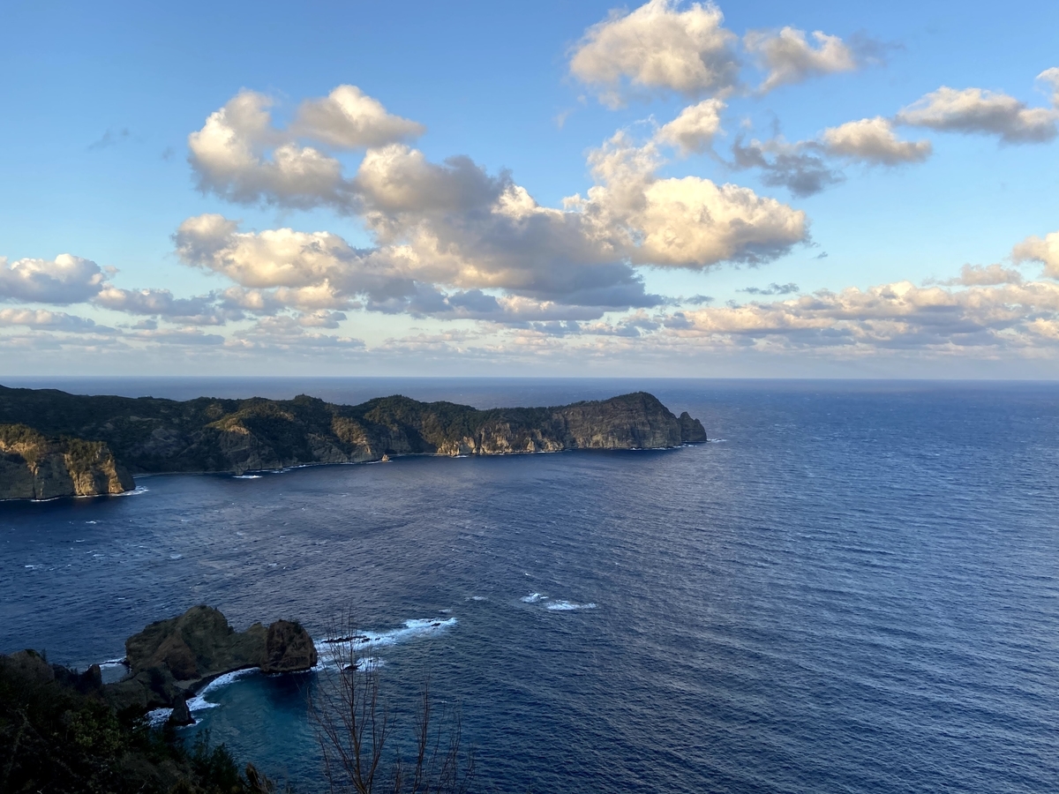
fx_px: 795
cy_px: 397
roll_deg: +1.2
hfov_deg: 67.3
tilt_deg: -1.2
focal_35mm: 26
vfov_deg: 53.1
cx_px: 530
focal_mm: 4.25
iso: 32
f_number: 1.8
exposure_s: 1/789
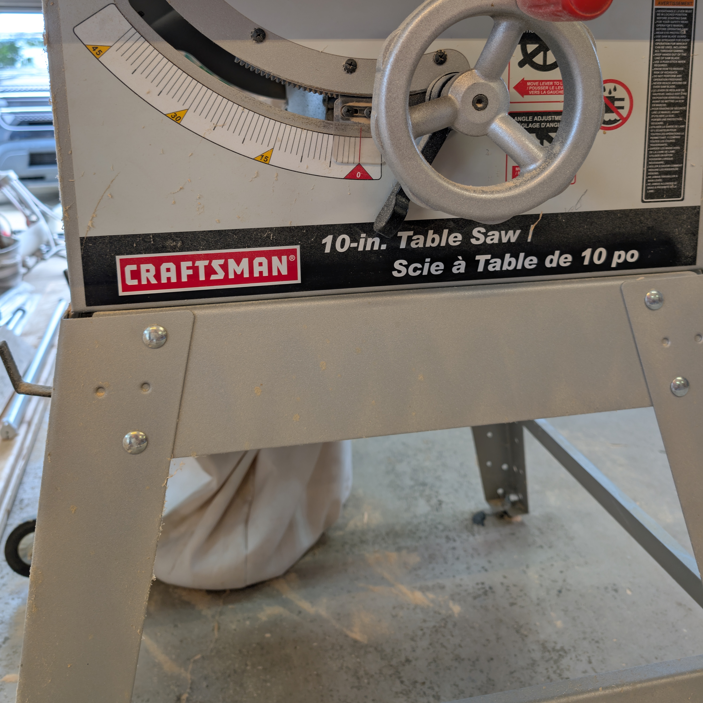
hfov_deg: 55.6
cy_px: 231
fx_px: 666
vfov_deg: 54.4
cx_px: 343
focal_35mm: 29
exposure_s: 1/60
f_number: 1.68
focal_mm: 6.9
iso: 28
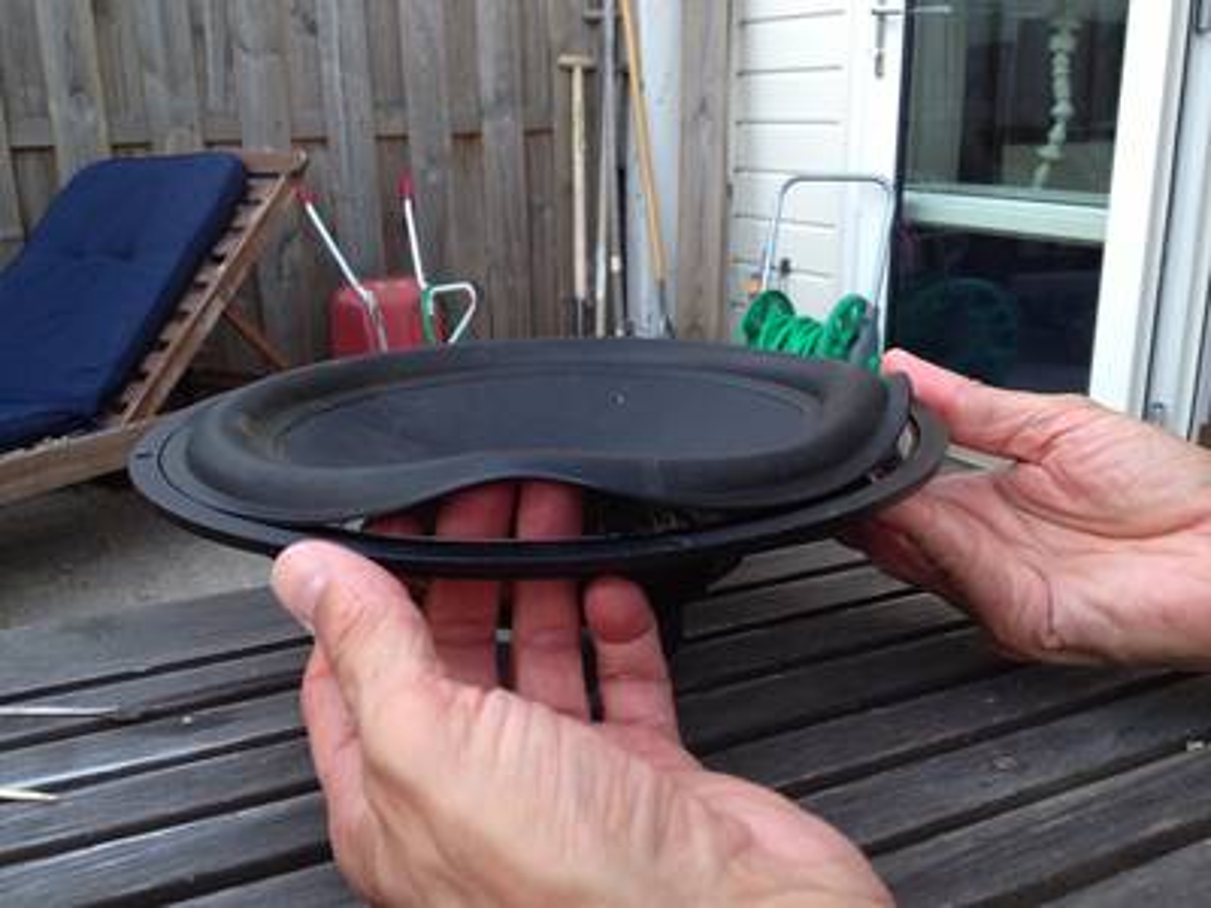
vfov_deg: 40.7
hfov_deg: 52.6
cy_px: 454
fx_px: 1224
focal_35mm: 35
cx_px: 606
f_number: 2.4
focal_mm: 4.28
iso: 100
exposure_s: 1/20
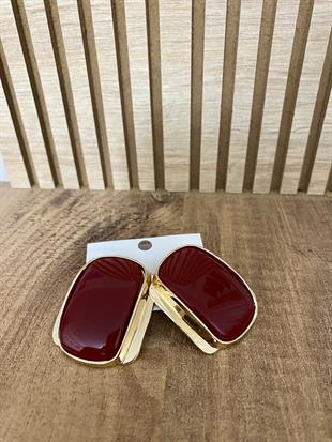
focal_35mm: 25
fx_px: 320
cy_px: 221
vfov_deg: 69.4
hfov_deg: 54.9
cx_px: 166
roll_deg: +1.7
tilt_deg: -41.7
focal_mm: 4.25
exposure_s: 1/25
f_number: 1.8
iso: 500
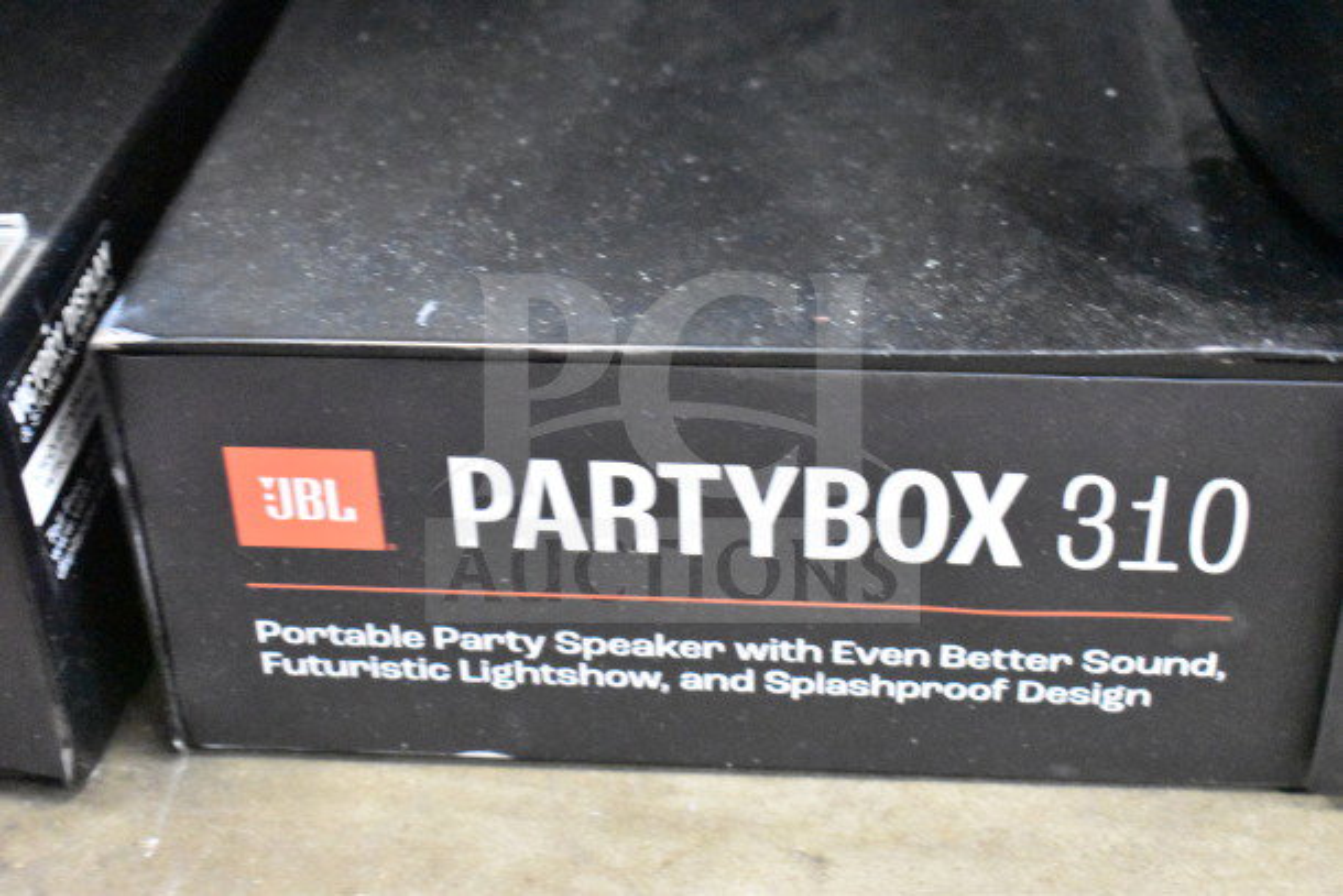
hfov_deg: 35.0
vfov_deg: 23.8
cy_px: 448
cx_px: 672
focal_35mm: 57
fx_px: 2127
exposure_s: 1/60
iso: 20000
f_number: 4.8
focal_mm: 38
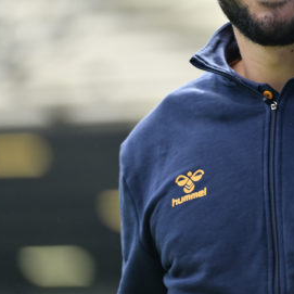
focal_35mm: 400
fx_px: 3844
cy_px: 46
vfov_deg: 4.4
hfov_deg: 4.4
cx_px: 378
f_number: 2.8
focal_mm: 170
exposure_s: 1/640
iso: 100
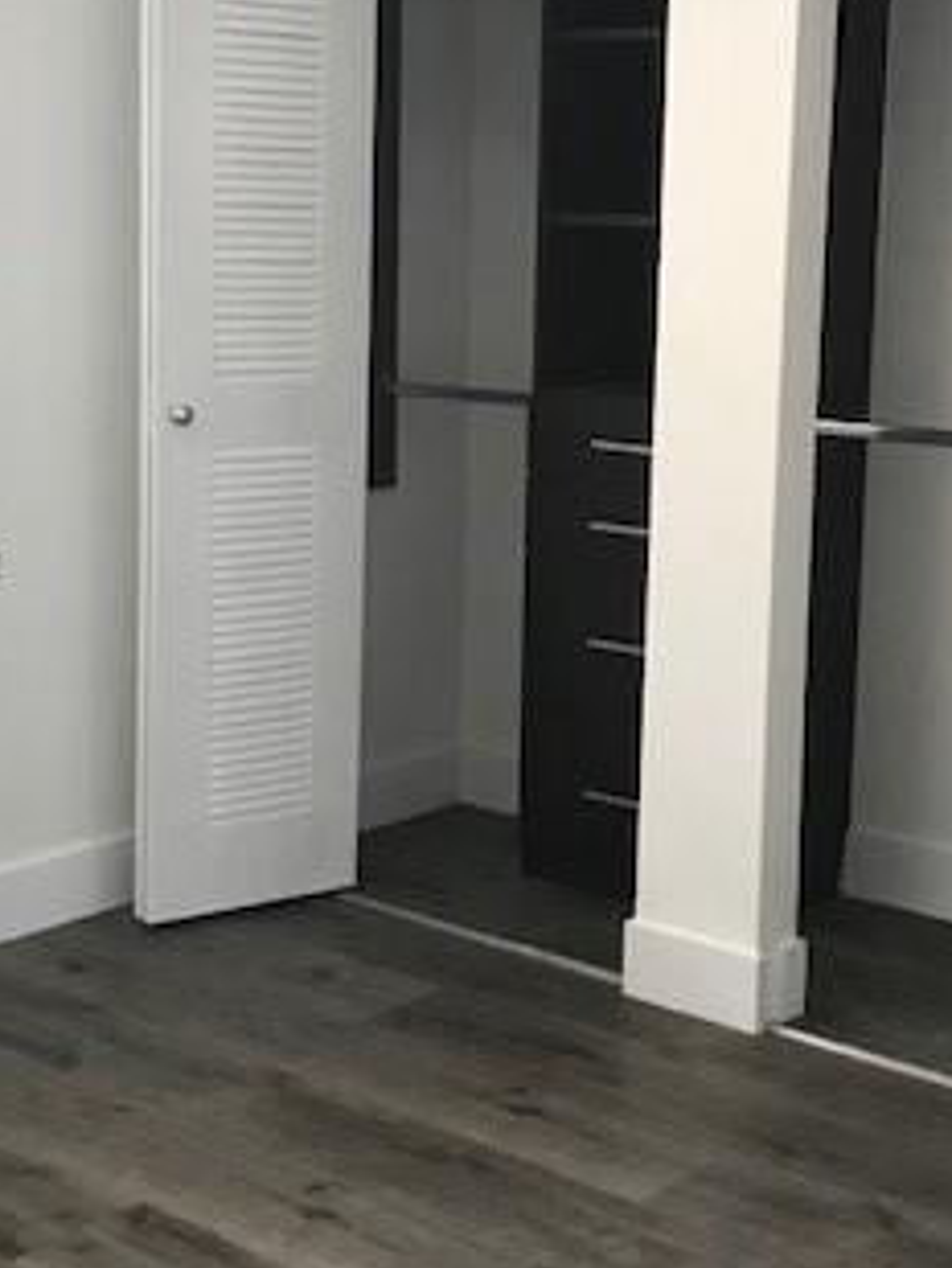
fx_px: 2125
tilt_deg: -7.8
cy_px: 562
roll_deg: -0.8
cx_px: 509
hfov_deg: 25.2
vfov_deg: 33.2
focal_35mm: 58
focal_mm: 3.99
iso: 25
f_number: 1.8
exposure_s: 1/30
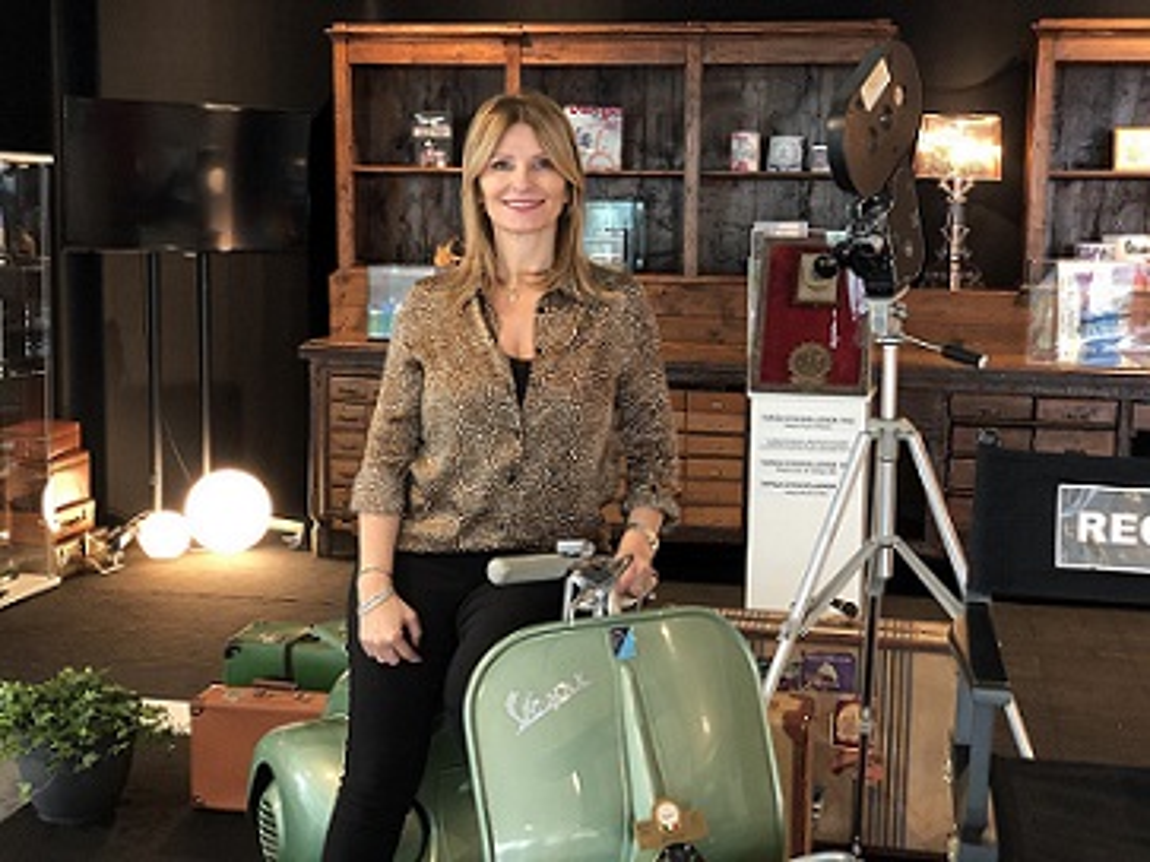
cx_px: 575
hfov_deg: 36.8
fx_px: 1727
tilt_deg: -7.9
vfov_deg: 28.0
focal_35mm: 52
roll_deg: -0.3
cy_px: 431
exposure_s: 1/20
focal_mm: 6
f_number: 2.4
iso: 160
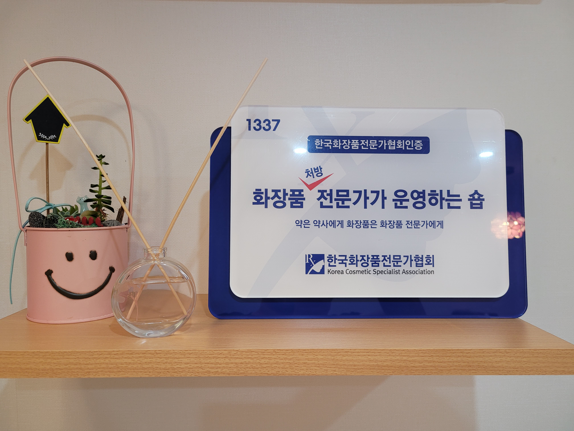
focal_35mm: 26
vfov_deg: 53.1
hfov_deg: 67.3
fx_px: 431
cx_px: 287
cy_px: 216
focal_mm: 5.4
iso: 200
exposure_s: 1/119
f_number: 1.8
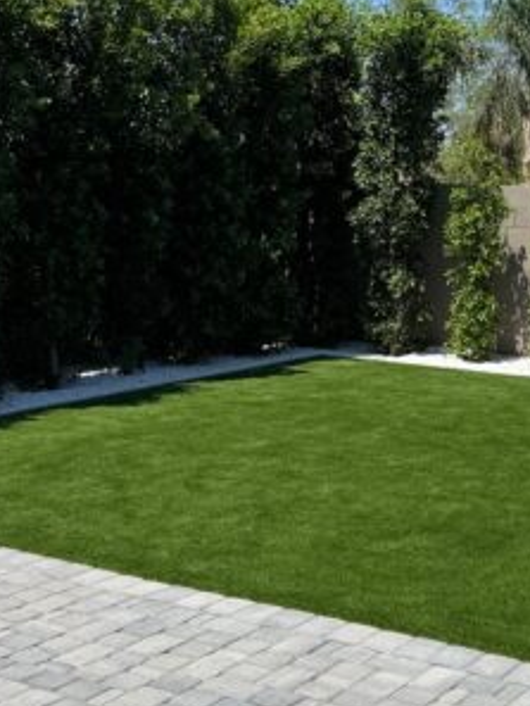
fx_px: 1265
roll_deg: -1.2
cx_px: 314
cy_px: 226
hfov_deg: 23.6
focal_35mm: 62
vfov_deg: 30.9
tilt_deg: -1.8
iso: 80
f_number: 1.78
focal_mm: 6.76
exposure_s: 1/5348
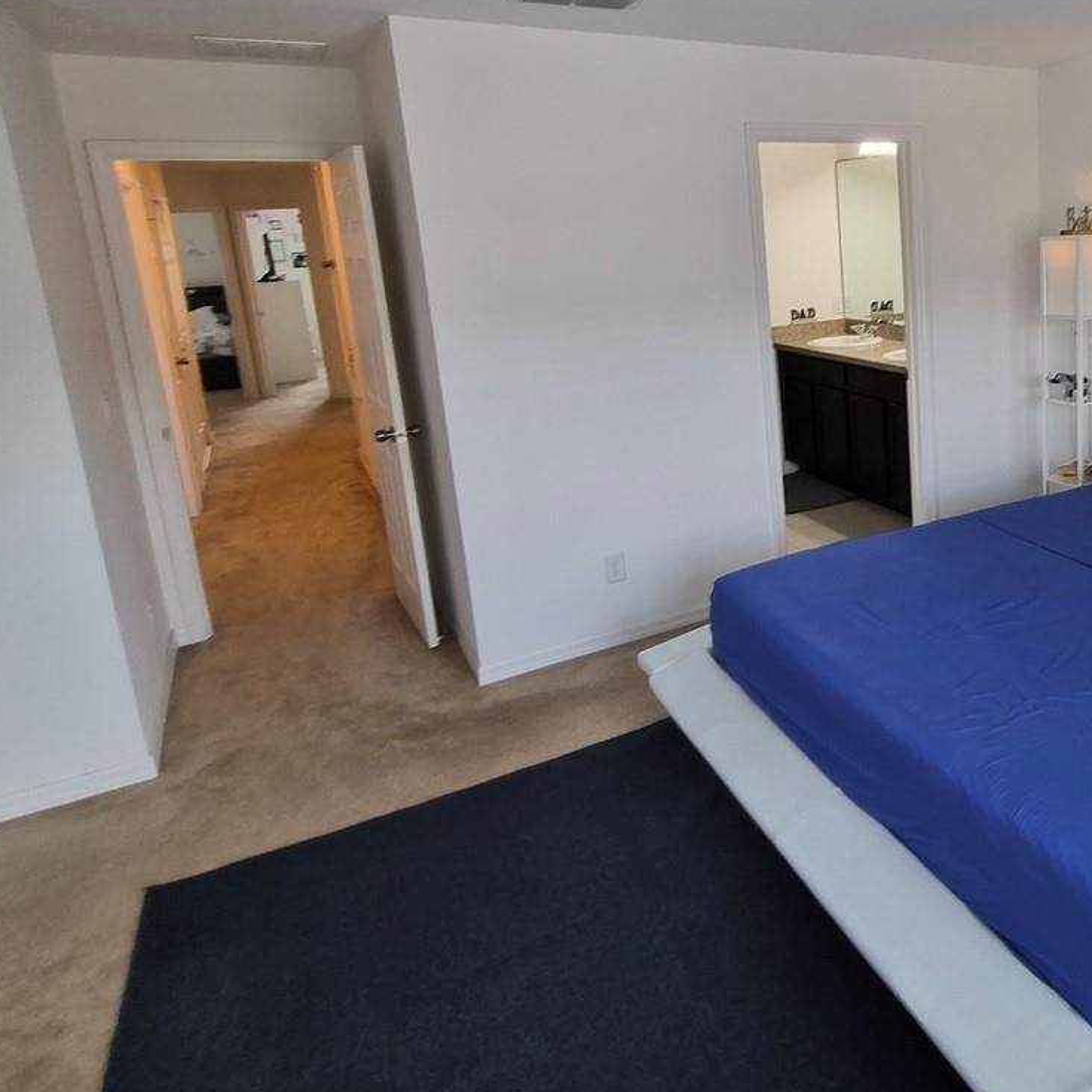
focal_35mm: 25
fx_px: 892
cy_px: 406
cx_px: 929
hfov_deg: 56.5
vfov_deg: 62.0
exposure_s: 1/60
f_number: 2.2
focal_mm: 1.7
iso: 100
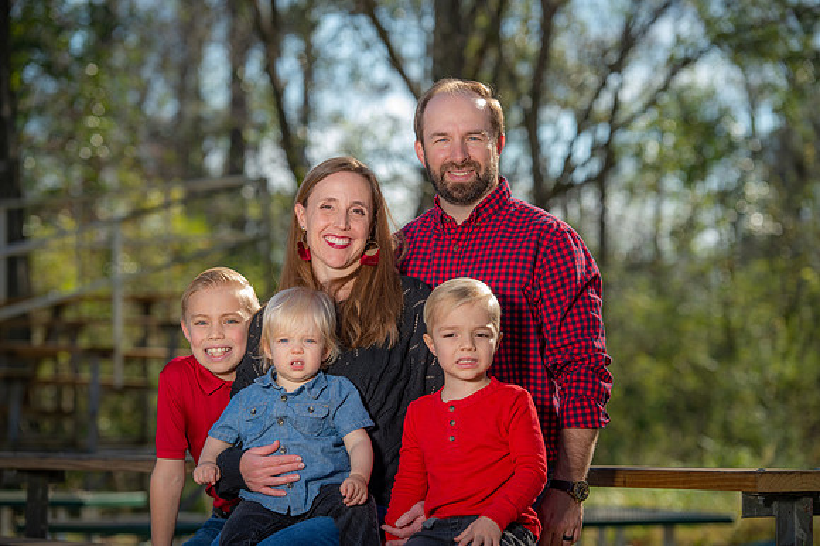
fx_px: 2732
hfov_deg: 17.1
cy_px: 273
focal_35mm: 120
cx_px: 410
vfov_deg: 11.4
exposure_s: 1/250
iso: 50
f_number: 4.5
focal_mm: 120
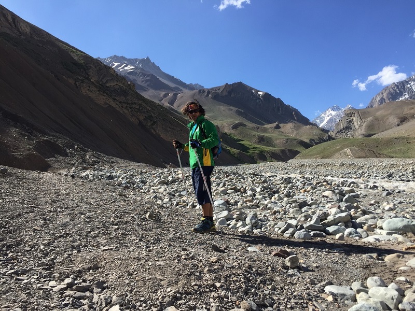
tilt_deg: +6.5
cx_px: 208
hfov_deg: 61.7
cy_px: 156
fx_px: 348
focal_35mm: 29
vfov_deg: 48.2
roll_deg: +1.5
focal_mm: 4.15
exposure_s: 1/1276
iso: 32
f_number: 2.2
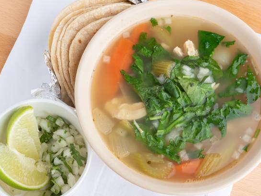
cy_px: 97
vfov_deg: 21.0
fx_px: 528
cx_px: 127
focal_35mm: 70
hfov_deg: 27.8
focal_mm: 60
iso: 100
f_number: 13
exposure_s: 1/200
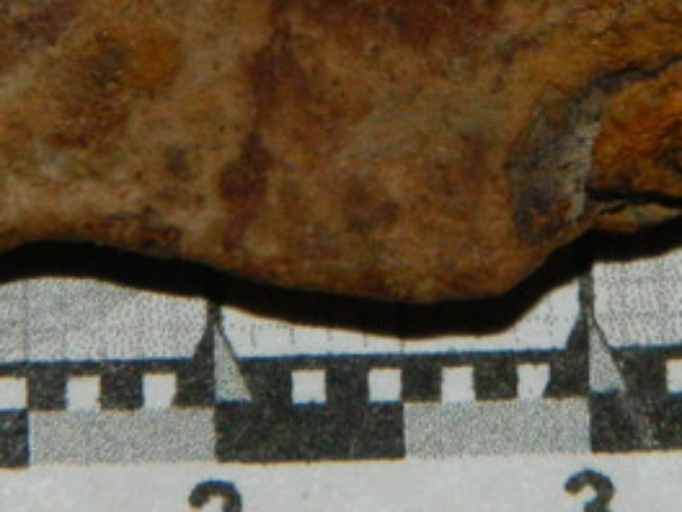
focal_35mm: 340
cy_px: -96
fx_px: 6699
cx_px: 541
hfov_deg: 5.8
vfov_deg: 4.4
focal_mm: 15.1
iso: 200
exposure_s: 1/50
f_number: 11.9
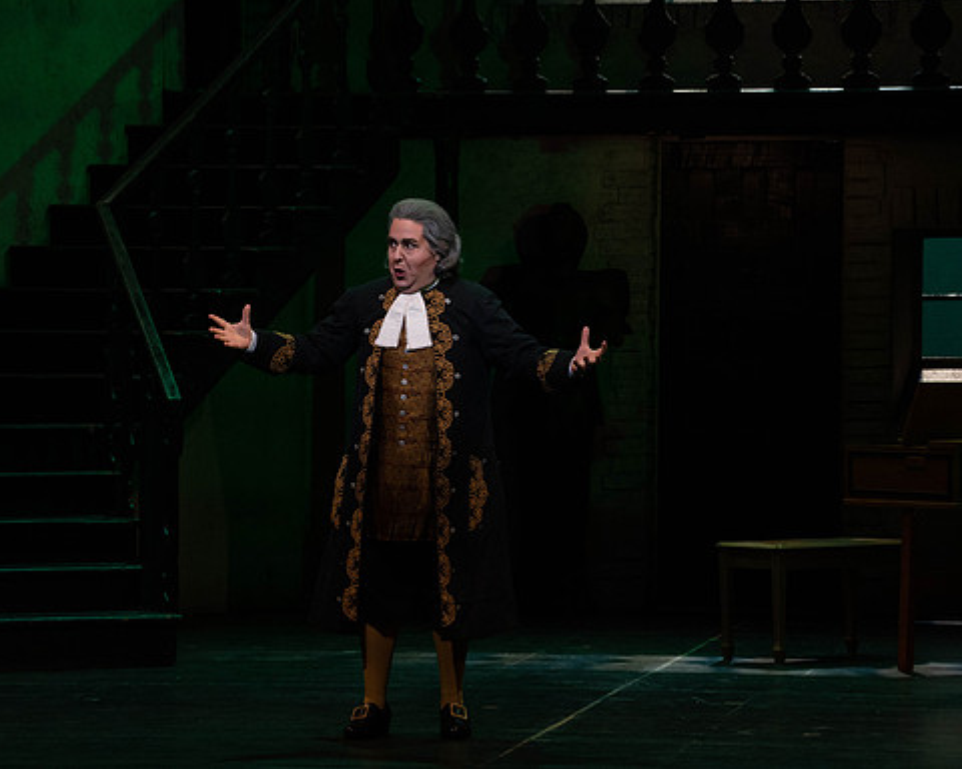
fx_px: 5780
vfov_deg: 7.6
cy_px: 383
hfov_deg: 9.5
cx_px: 437
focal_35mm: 203
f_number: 9
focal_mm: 179
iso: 3200
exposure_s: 1/250
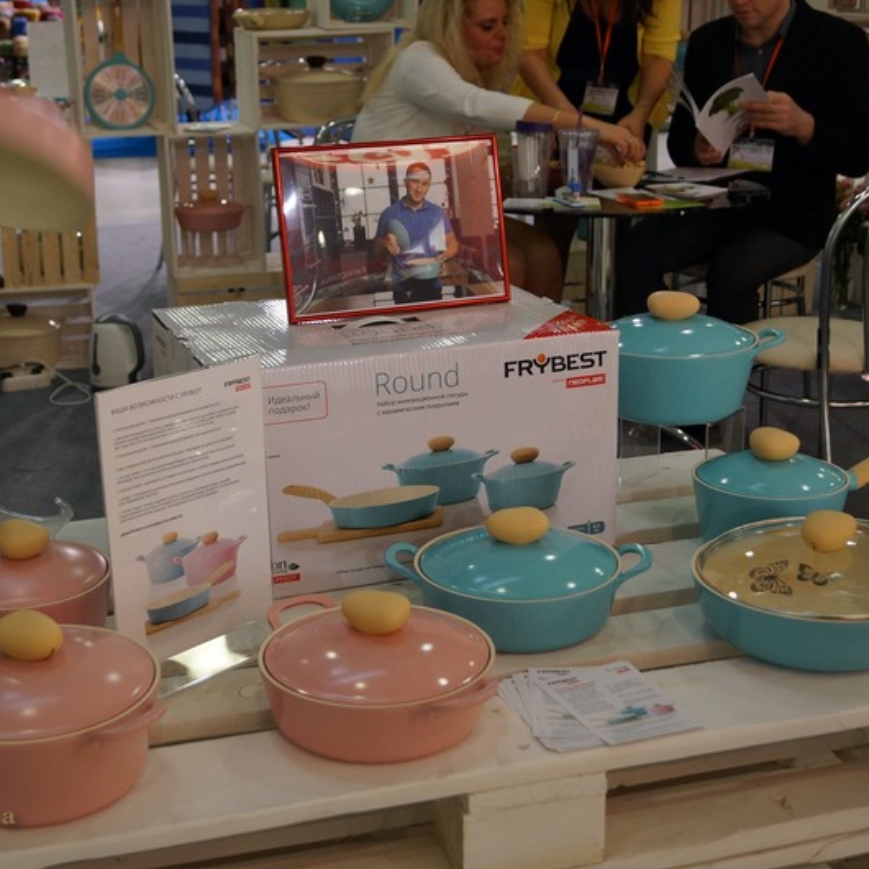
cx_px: 364
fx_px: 1420
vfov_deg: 34.0
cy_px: 434
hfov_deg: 34.0
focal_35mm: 50
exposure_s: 1/60
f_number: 4
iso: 500
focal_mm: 26
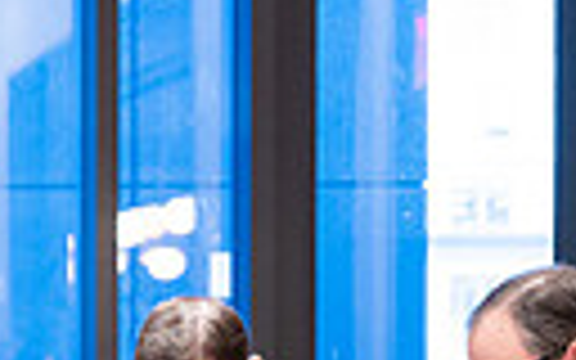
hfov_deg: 7.5
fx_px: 4207
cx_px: -653
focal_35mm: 268
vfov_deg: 4.9
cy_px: 514
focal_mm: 57
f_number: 3.2
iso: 2000
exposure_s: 1/125
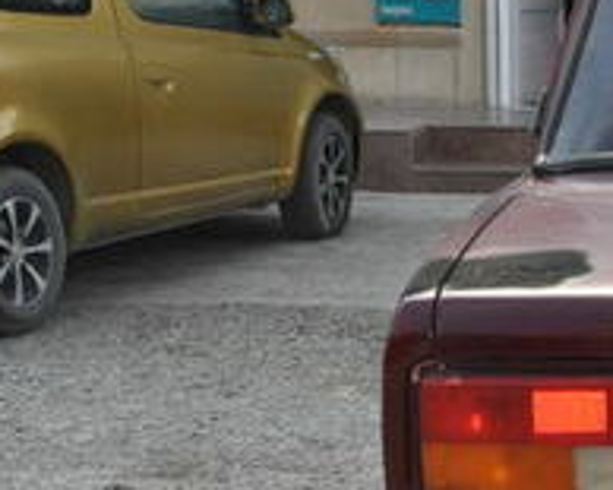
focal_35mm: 115
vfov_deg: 13.4
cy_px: 272
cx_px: 957
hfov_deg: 15.3
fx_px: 2085
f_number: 20
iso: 800
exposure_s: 1/200
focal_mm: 24
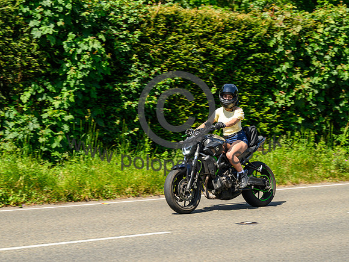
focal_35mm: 101
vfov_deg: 14.6
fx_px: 1023
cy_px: 131
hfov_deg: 19.4
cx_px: 174
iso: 64
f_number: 3.2
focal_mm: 73
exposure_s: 1/640
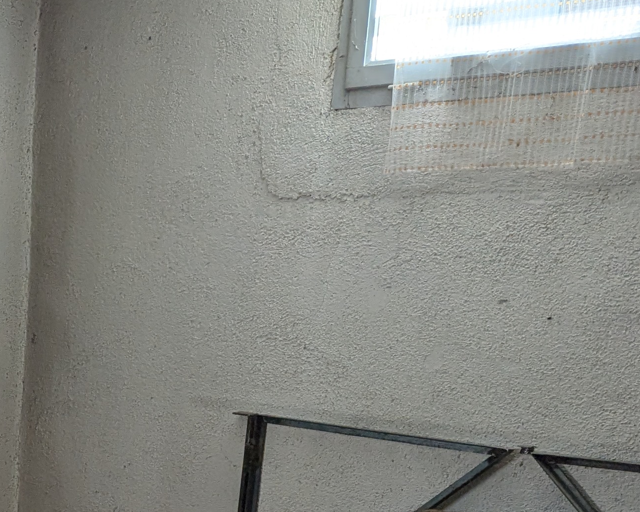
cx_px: -331
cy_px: 619
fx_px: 1402
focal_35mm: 74
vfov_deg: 19.5
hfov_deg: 21.4
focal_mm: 6.81
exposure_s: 1/150
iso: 57
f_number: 1.85
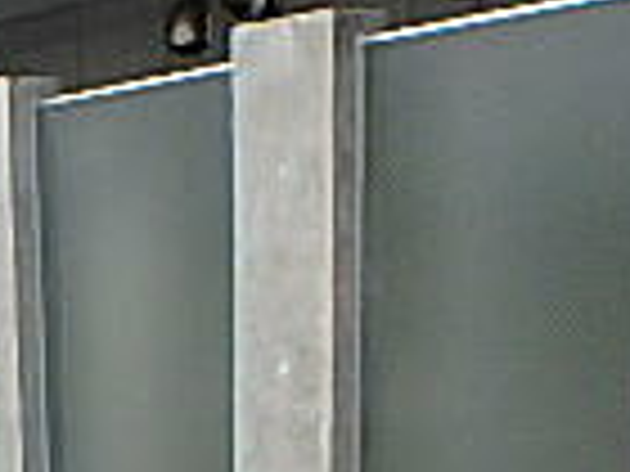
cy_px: 877
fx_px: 1747
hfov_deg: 18.8
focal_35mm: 96
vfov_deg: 13.6
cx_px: -212
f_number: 3.5
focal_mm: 3.7
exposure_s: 1/250
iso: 125
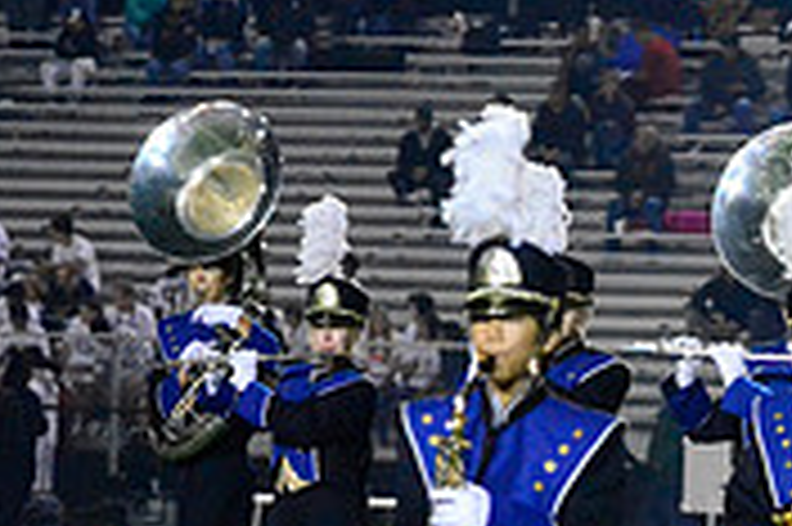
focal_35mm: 986
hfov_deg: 2.1
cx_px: 1112
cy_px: 382
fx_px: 21671
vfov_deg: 1.4
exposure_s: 1/640
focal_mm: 200
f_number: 3.2
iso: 6400
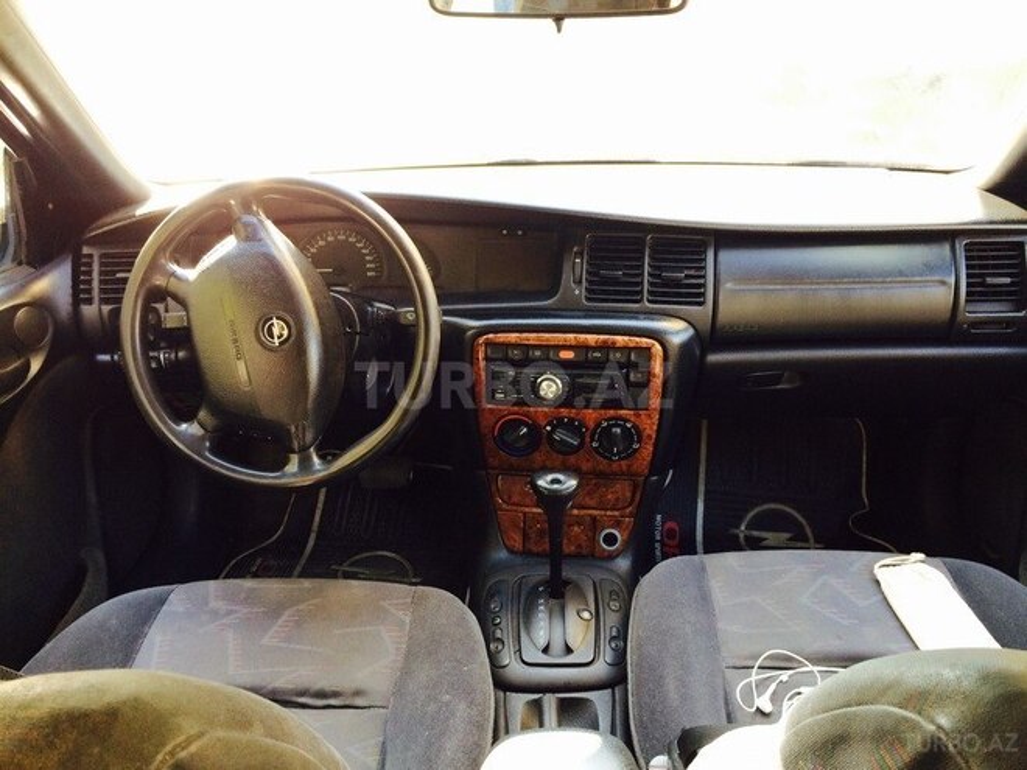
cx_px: 514
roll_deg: -3.3
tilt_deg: -23.0
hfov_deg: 61.7
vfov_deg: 48.2
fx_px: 860
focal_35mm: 29
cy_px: 385
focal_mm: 4.15
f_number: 2.2
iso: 50
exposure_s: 1/33
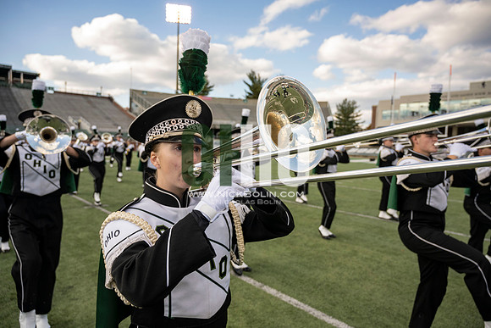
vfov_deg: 53.2
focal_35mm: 24
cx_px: 246
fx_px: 327
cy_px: 164
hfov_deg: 73.7
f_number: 4
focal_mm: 24
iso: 500
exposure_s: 1/2000
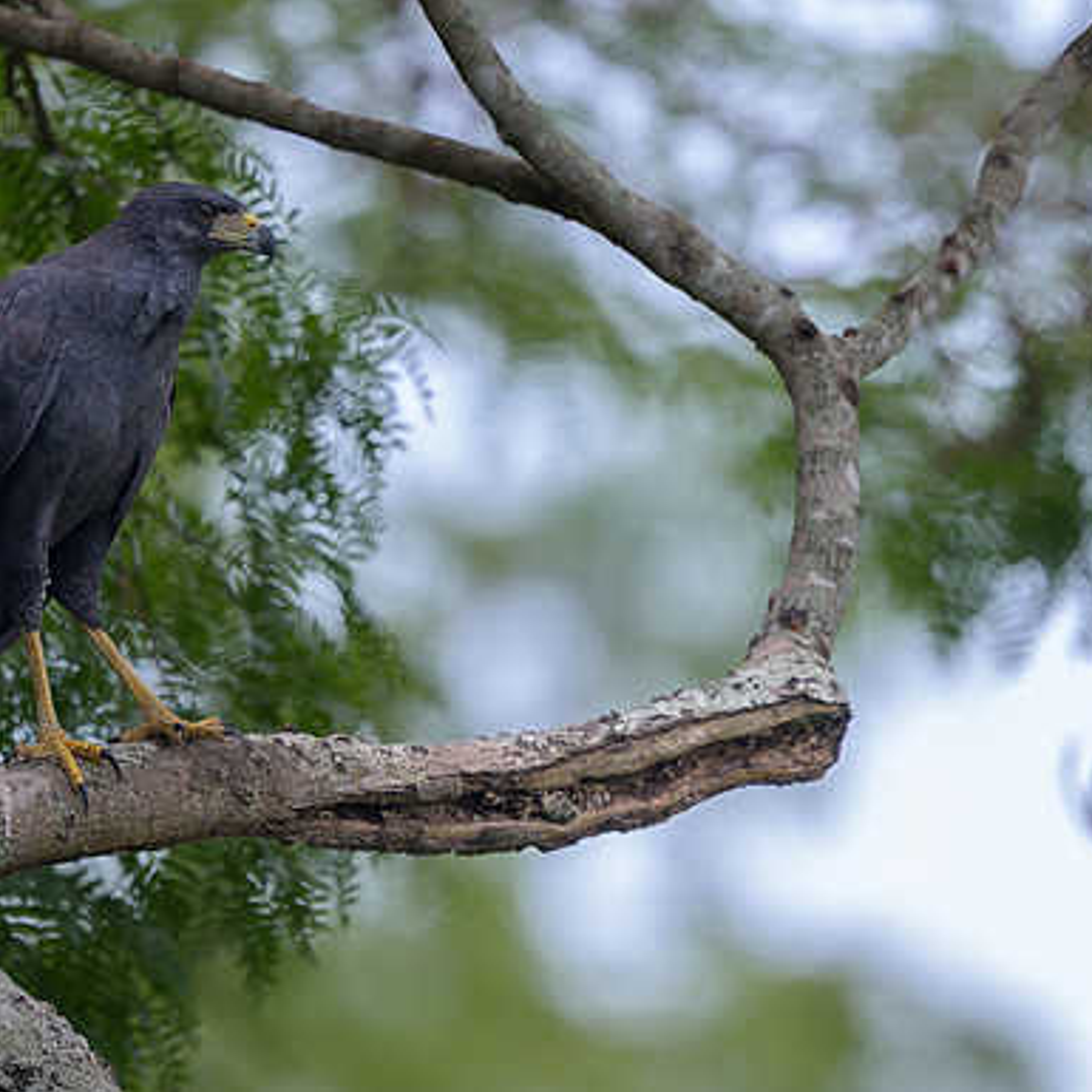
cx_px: 303
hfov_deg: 1.9
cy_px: 526
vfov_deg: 1.9
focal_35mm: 945
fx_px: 33727
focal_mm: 400
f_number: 2.8
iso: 100
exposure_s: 1/400
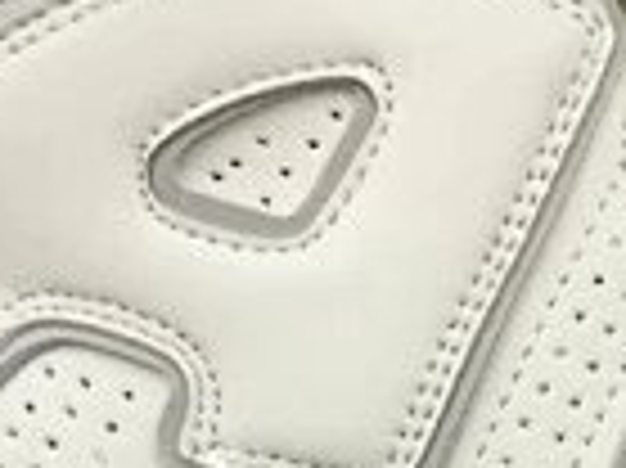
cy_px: 698
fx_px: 2584
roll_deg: +0.6
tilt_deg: -19.4
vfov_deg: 10.0
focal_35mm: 143
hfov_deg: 13.5
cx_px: 725
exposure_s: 1/33
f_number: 2.4
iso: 25
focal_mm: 3.3
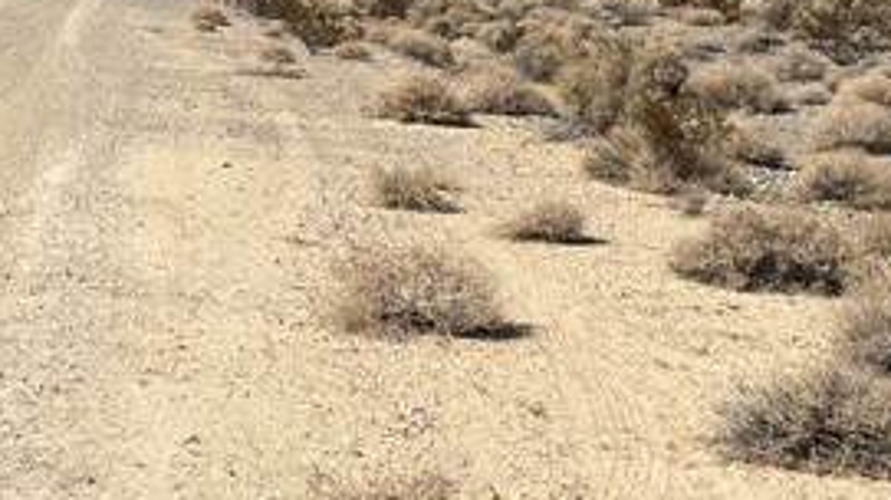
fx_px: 2526
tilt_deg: -0.7
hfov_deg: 20.0
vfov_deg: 11.1
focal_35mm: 107
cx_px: 358
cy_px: -102
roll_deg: -3.7
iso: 50
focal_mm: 5.96
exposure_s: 1/6711
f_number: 1.6
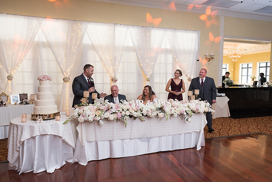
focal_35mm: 24
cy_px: 91
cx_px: 136
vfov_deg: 53.2
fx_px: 181
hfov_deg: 73.7
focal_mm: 24
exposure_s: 1/125
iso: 1400
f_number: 5
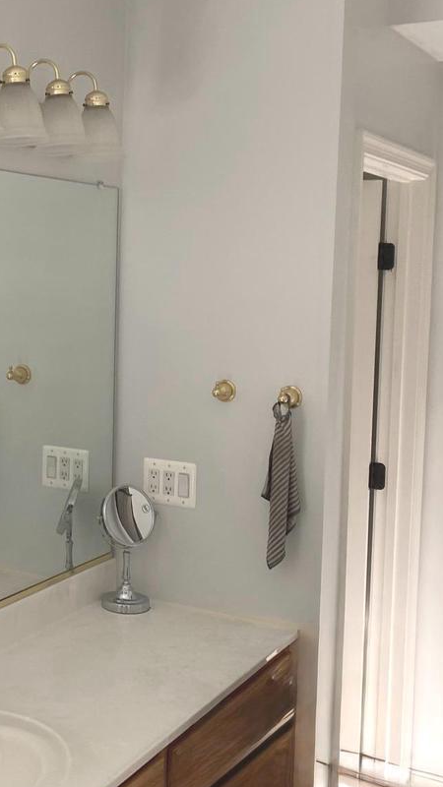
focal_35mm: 51
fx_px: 1065
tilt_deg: -2.1
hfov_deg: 22.9
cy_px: 351
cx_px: 37
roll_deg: -1.3
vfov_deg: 40.5
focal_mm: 4.25
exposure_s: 1/122
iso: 64
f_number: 1.8
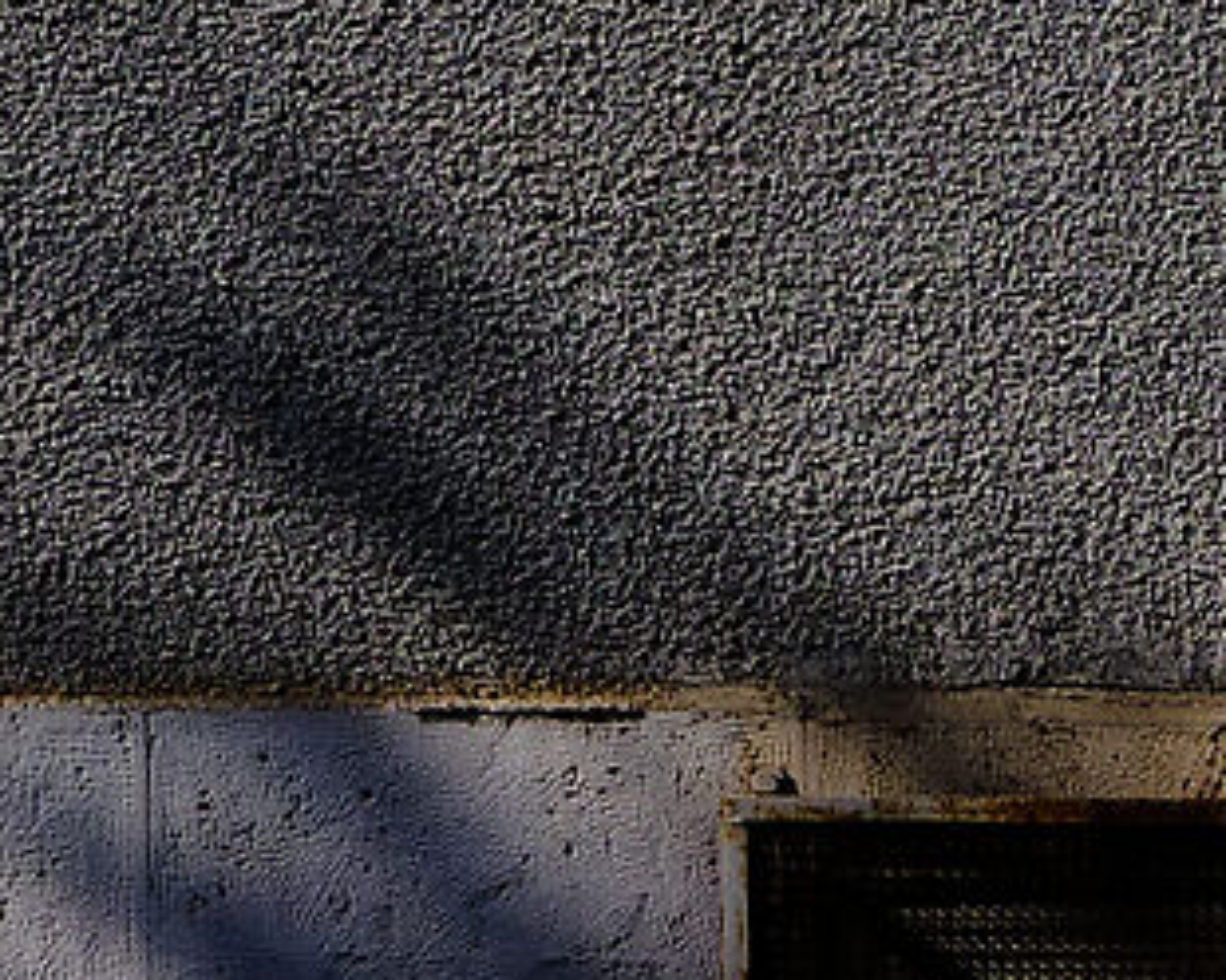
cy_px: 2679
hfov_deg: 5.9
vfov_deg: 4.8
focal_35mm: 312
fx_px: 11321
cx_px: 3219
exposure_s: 1/1000
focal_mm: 28.9
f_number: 8
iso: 160
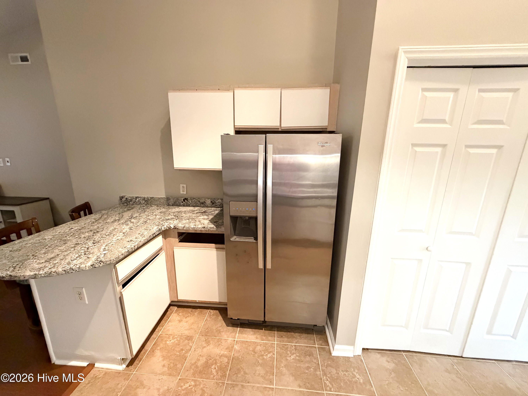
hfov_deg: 102.1
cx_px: 264
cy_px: 198
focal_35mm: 14
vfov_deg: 85.7
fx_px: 214
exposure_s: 1/60
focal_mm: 2.22
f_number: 2.2
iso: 800
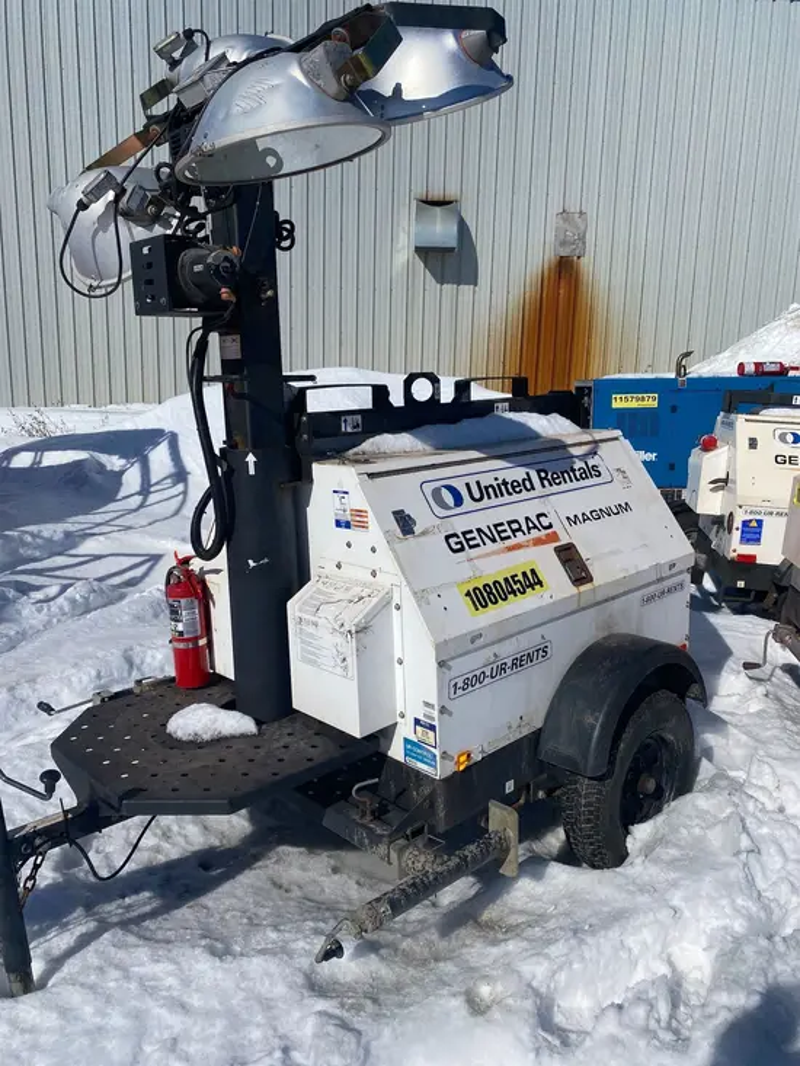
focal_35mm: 26
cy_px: 533
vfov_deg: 67.3
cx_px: 400
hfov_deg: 53.1
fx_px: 801
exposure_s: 1/10417
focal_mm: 4.25
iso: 40
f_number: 1.8
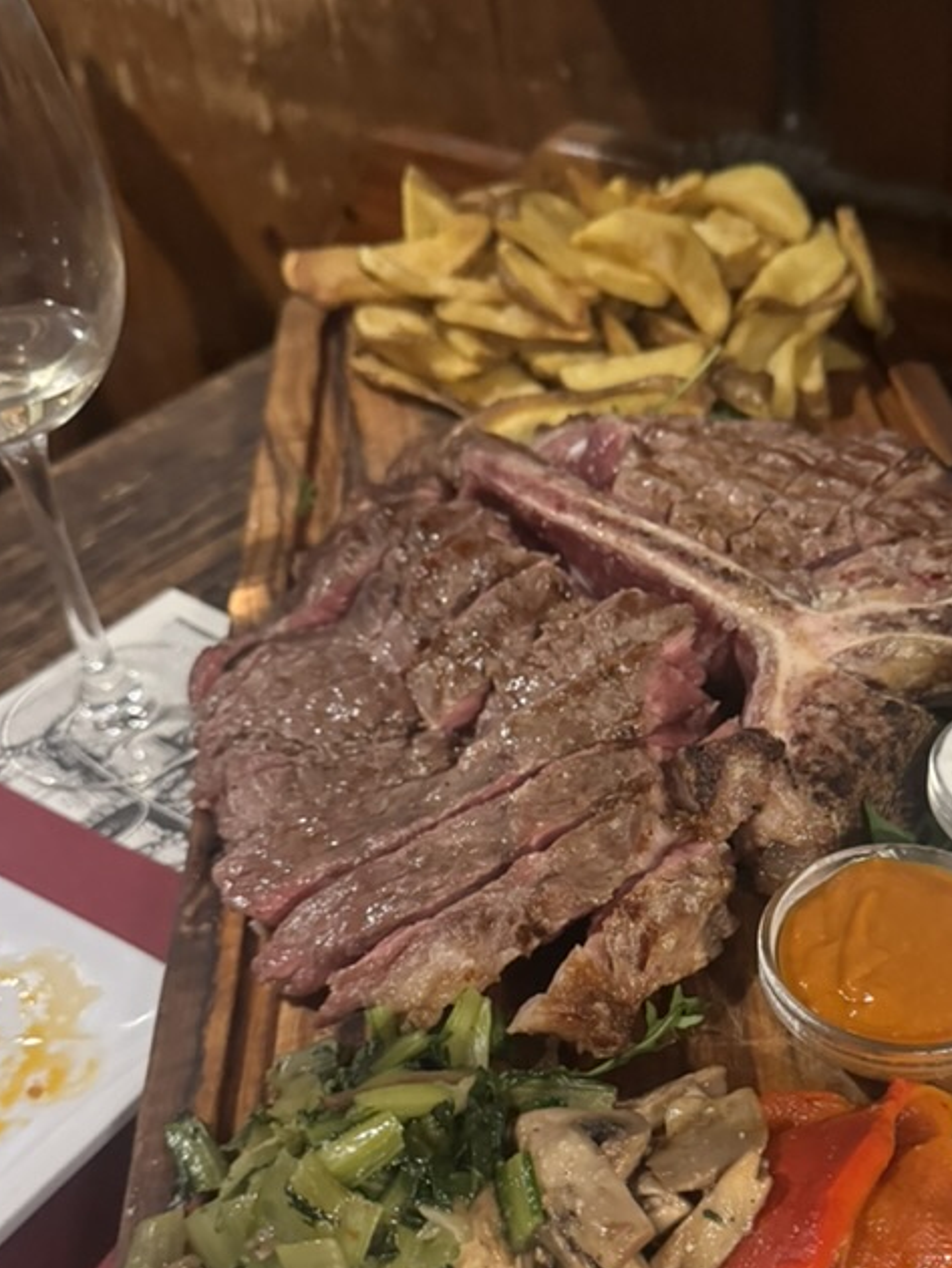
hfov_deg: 36.0
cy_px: 833
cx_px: 710
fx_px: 1429
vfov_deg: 47.2
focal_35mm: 39
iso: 1000
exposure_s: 1/38
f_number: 1.78
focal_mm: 6.76
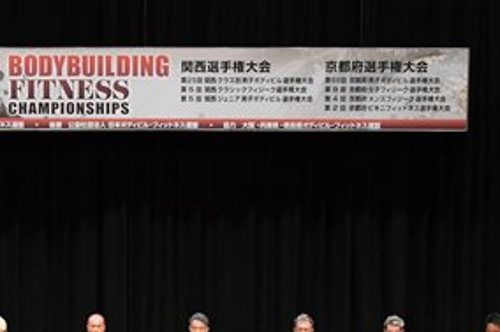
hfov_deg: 12.5
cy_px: 371
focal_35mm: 164
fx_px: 2276
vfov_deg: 8.3
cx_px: 112
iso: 4000
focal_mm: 40
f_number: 5.6
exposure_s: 1/400
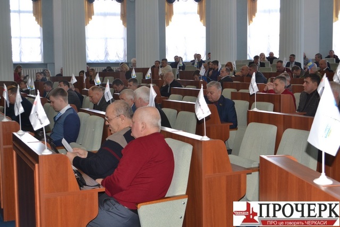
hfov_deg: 37.8
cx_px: 170
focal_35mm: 52
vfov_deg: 25.8
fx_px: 496
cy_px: 114
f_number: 5
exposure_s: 1/60
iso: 640
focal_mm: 35
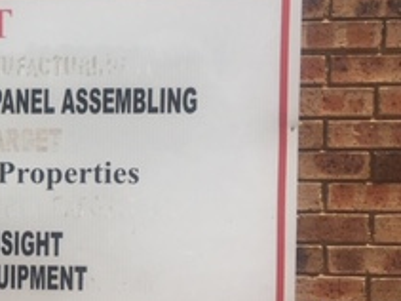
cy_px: 173
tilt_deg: -4.6
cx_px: -158
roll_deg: +1.5
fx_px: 1019
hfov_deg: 19.9
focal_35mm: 88
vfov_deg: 16.8
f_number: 2.2
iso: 25
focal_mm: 4.15
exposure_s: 1/2079
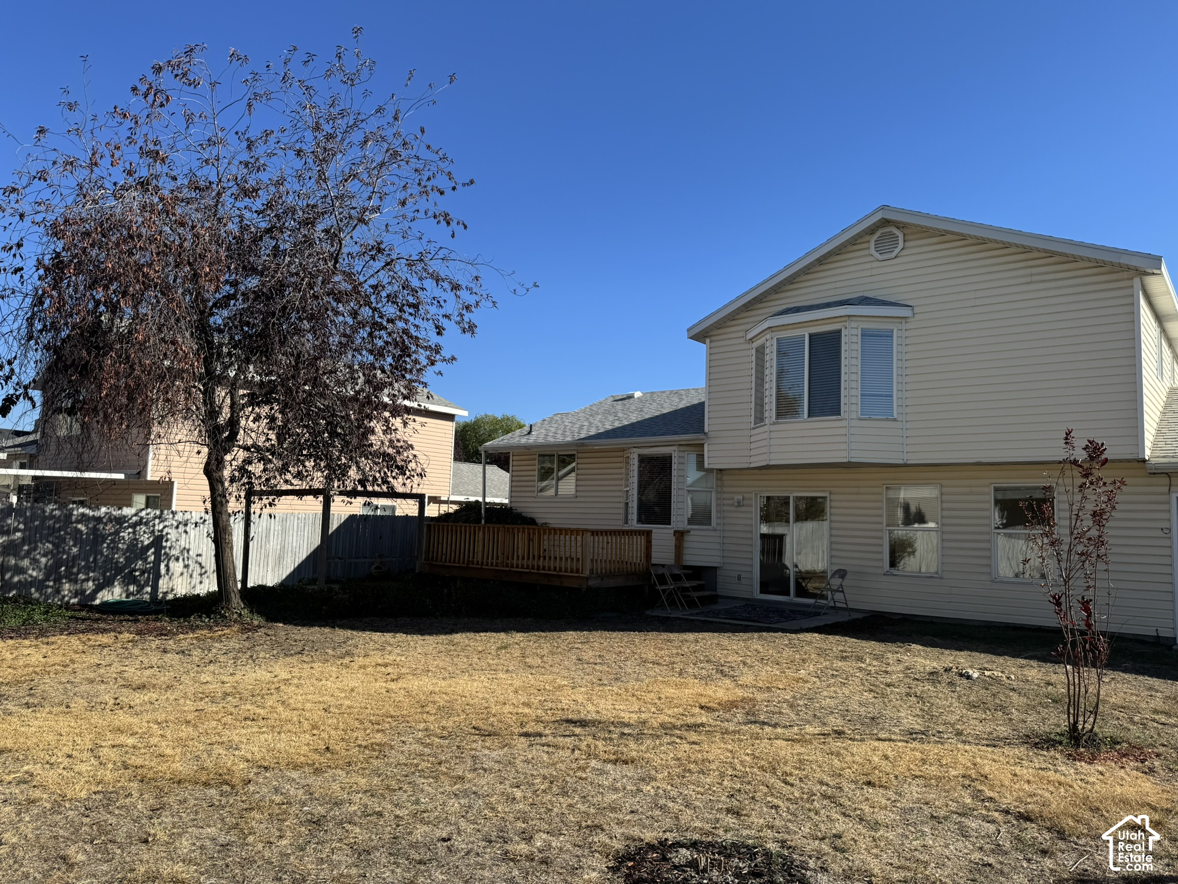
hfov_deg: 71.6
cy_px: 442
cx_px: 589
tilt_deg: +5.6
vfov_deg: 56.8
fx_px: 817
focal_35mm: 24
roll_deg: -2.5
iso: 80
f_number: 1.78
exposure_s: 1/3597
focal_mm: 6.76
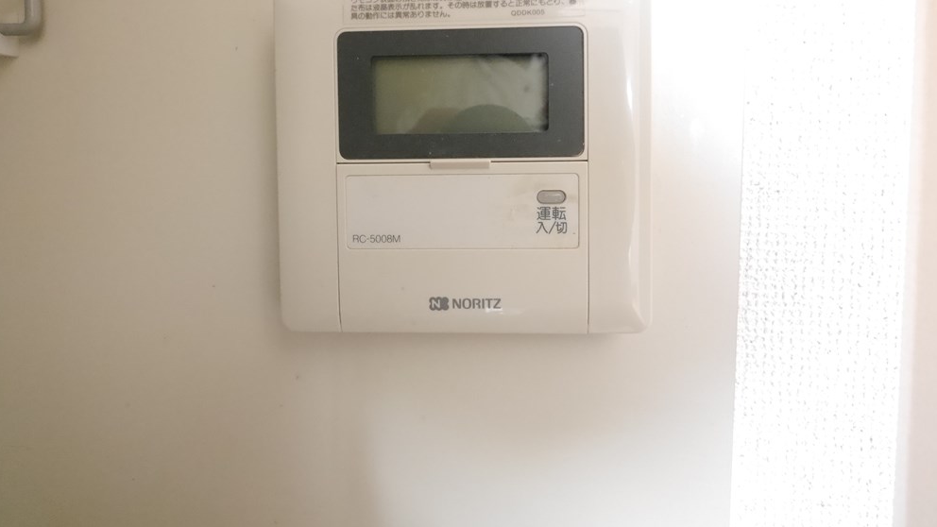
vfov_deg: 59.8
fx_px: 447
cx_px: 472
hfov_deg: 92.7
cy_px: 181
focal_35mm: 18
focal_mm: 8
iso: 3200
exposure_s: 1/80
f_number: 4
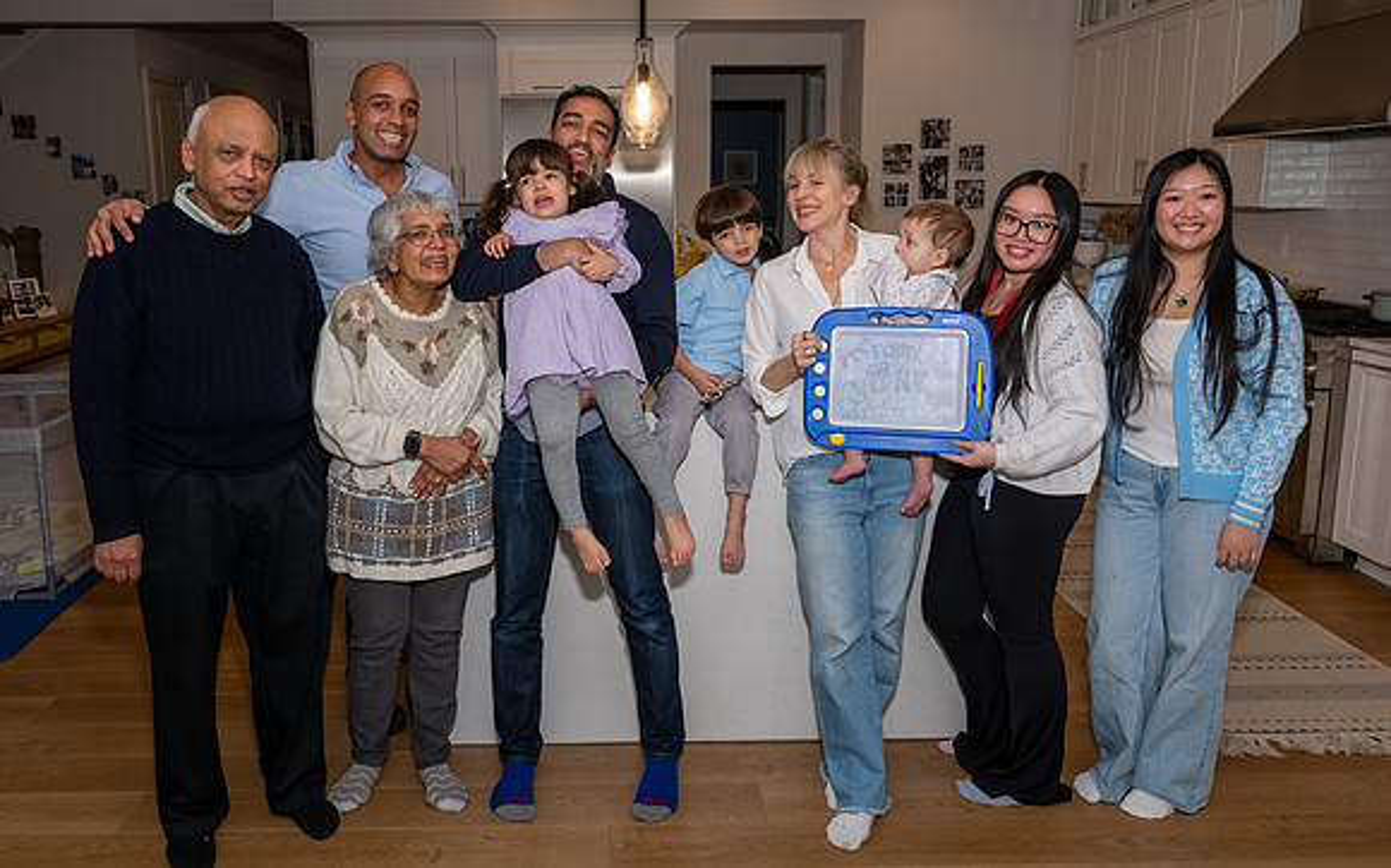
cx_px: 650
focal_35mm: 28
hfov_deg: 65.9
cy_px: 373
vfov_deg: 44.0
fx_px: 1071
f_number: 9
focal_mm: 24
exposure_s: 1/250
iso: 640
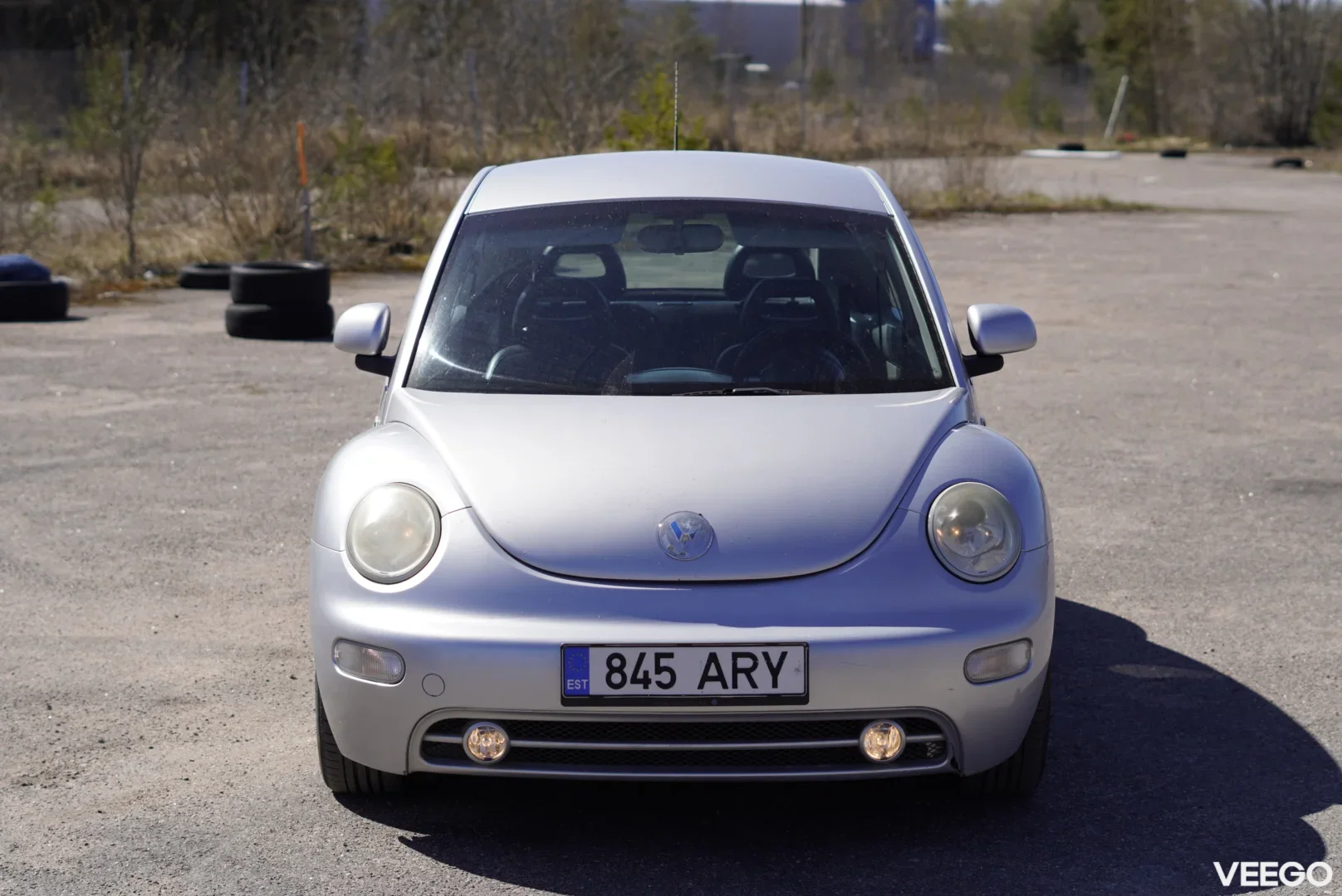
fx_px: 2798
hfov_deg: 27.0
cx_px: 671
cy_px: 448
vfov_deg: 18.2
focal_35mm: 75
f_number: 2.8
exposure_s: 1/2500
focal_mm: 50
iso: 100
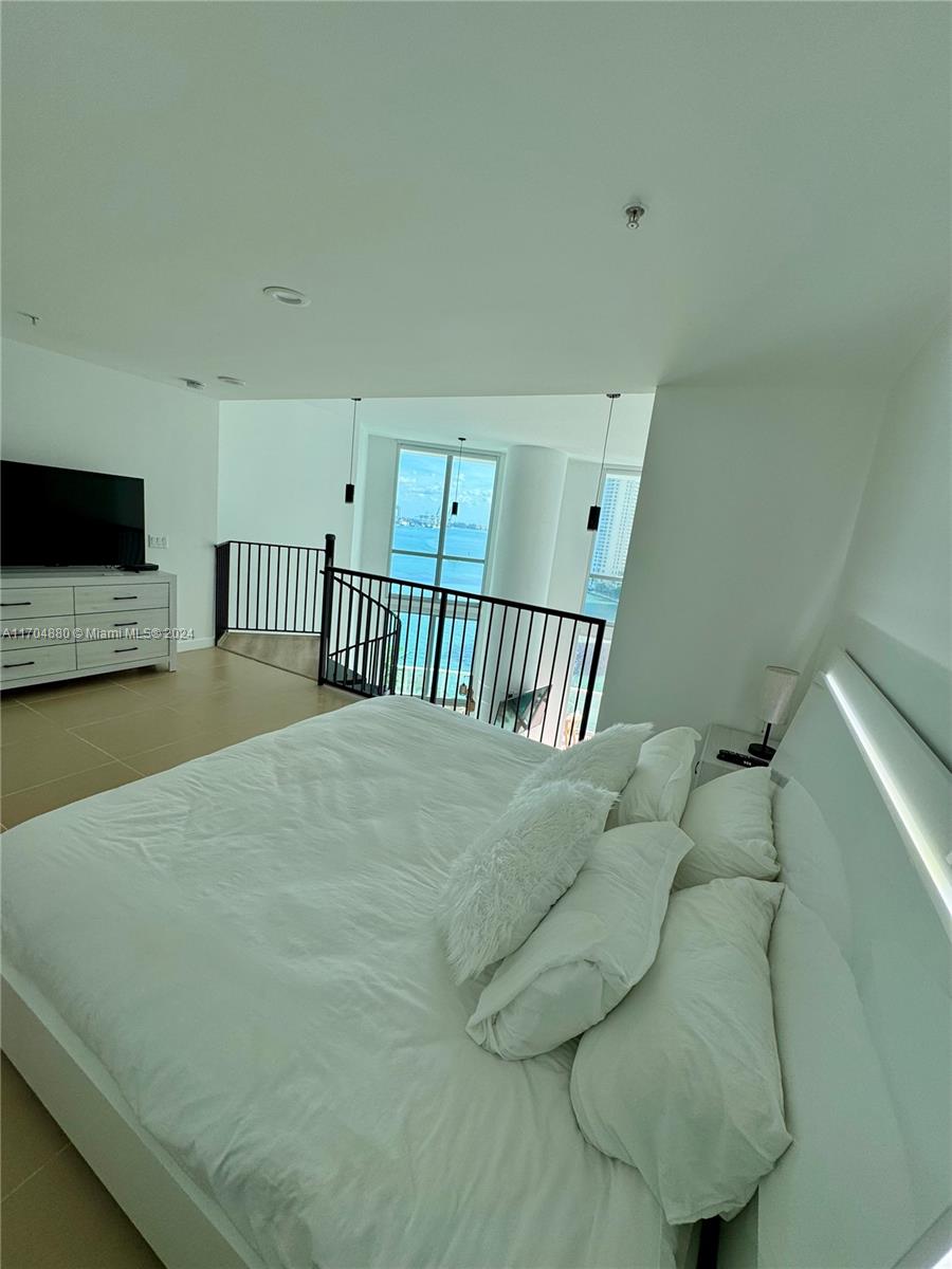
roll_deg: -6.3
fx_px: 513
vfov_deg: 102.1
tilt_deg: -11.8
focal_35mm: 14
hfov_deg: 85.7
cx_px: 476
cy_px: 634
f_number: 2.2
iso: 40
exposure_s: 1/409
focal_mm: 2.22
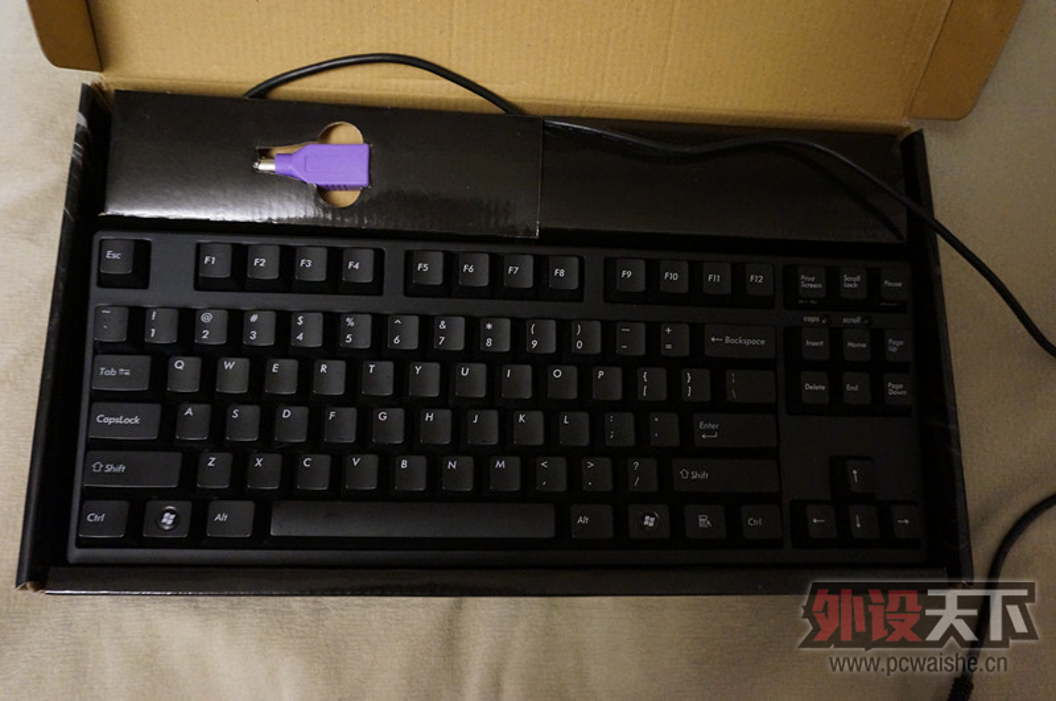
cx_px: 528
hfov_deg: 62.0
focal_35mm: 30
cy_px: 350
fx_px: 879
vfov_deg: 43.5
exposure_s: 1/6
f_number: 4
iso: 3200
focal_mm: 20
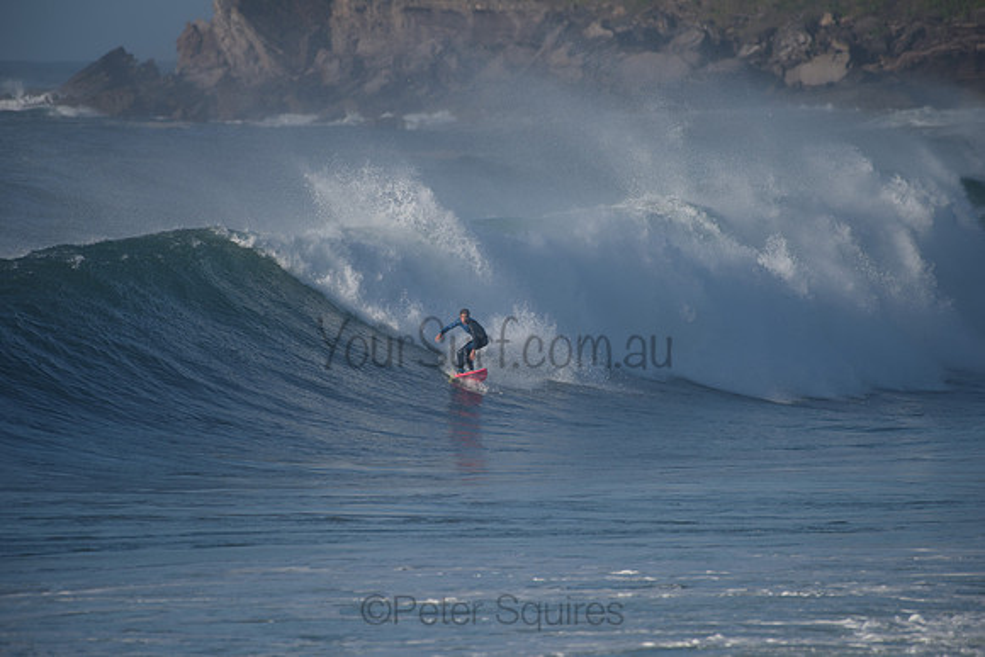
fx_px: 13683
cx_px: 492
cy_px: 328
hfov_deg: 4.1
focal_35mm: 500
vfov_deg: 2.8
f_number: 5.6
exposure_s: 1/1600
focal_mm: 500
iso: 200
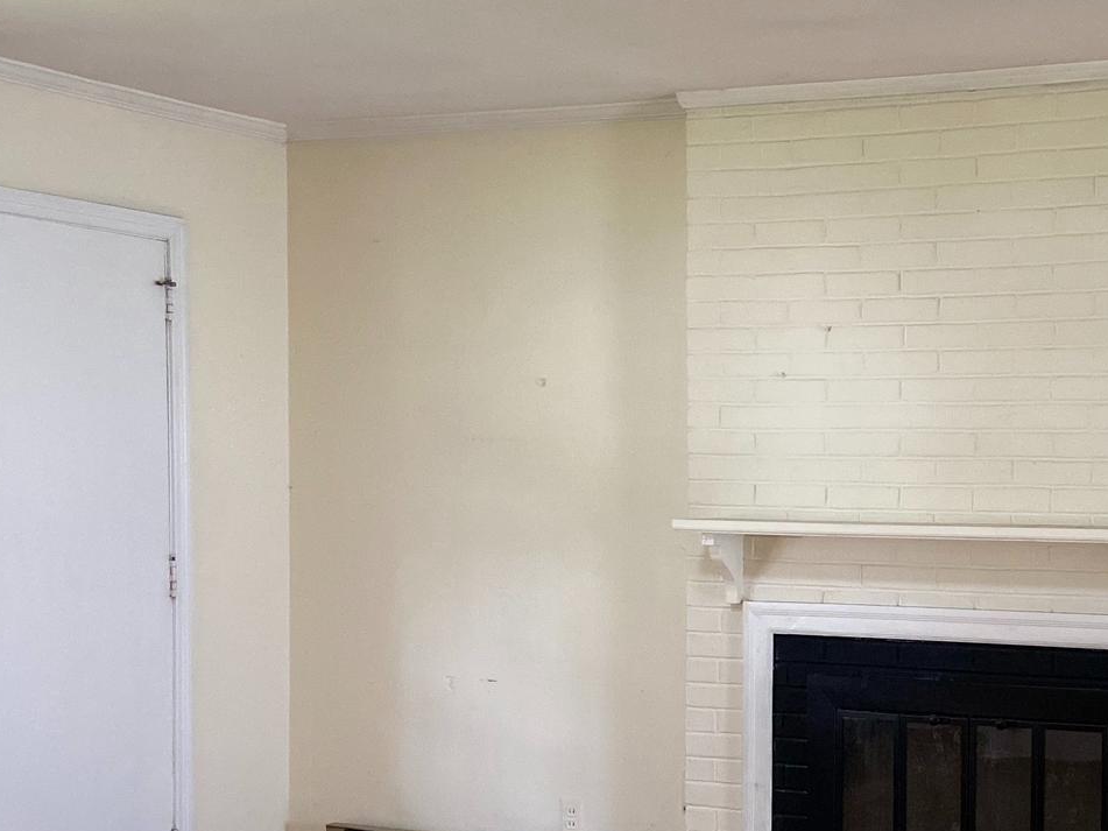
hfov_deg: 32.9
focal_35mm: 56
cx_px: 954
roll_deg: -0.2
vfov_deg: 25.9
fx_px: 1792
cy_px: 587
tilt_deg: -4.2
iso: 400
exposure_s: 1/60
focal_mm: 4.25
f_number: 1.8
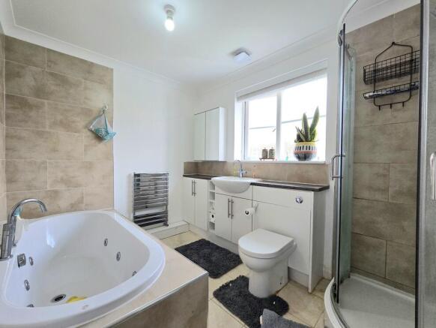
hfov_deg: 106.2
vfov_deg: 90.0
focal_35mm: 13
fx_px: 164
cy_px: 164
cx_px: 218
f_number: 2.2
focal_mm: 2.2
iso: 100
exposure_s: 1/101
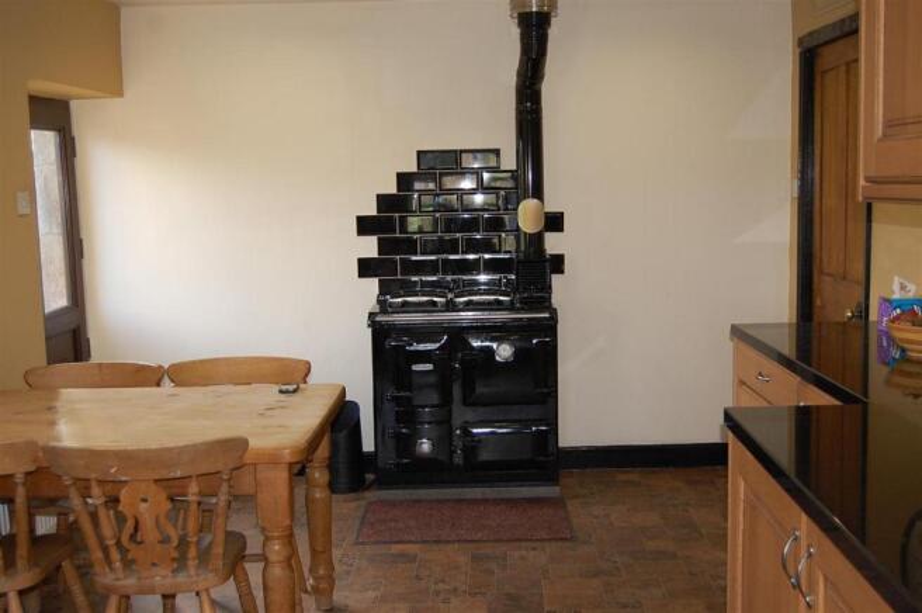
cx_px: 461
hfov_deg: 46.4
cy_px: 306
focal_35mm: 42
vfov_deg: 31.8
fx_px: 1075
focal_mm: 28
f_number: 4.2
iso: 400
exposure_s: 1/60
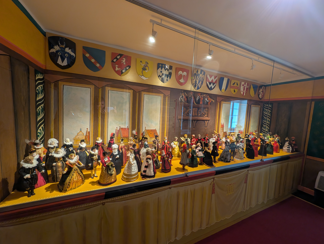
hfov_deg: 110.5
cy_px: 122
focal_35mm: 12
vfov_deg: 94.6
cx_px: 162
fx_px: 112
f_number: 1.95
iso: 178
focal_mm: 2.23
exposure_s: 1/50
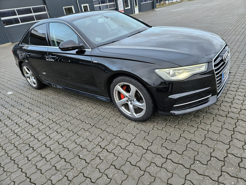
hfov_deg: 73.9
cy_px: 92
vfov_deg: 58.9
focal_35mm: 23
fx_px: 163
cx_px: 123
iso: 100
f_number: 1.8
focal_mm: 5.4
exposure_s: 1/62
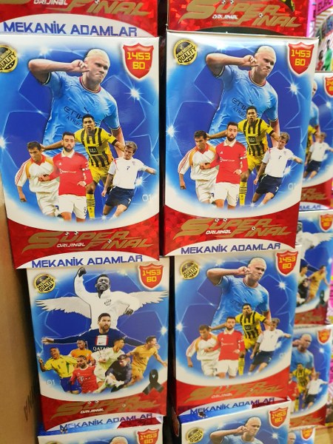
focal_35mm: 26
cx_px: 166
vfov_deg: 67.3
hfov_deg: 53.1
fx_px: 333
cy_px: 222
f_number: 1.5
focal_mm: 4.32
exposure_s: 1/33
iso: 640
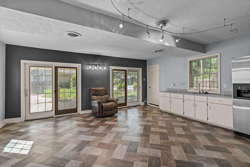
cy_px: 84
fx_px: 111
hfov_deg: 96.7
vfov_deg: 73.8
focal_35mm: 16
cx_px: 125
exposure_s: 1/50
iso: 800
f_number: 3.2
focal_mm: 16
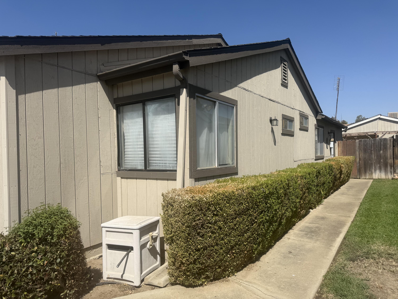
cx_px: 199
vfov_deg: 56.8
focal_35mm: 24
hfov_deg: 71.6
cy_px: 150
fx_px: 276
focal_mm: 6.76
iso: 80
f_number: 1.78
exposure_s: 1/6711
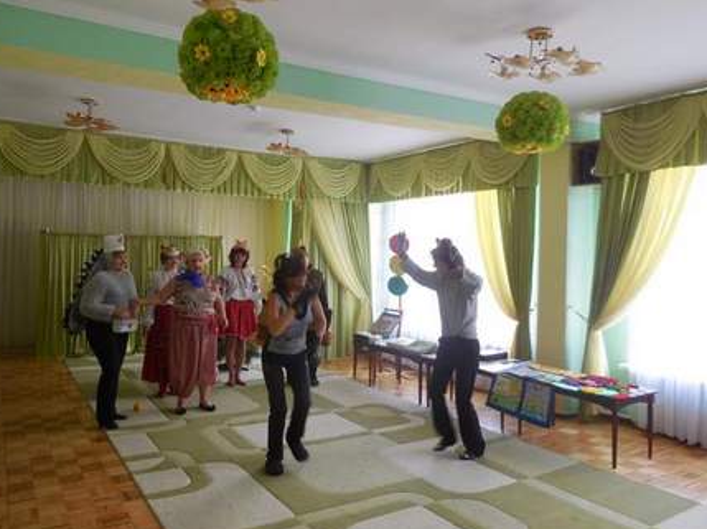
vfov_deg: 49.7
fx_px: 571
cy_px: 269
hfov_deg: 63.3
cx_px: 318
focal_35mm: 28
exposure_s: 1/30
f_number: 3.1
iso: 200
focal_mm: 4.5
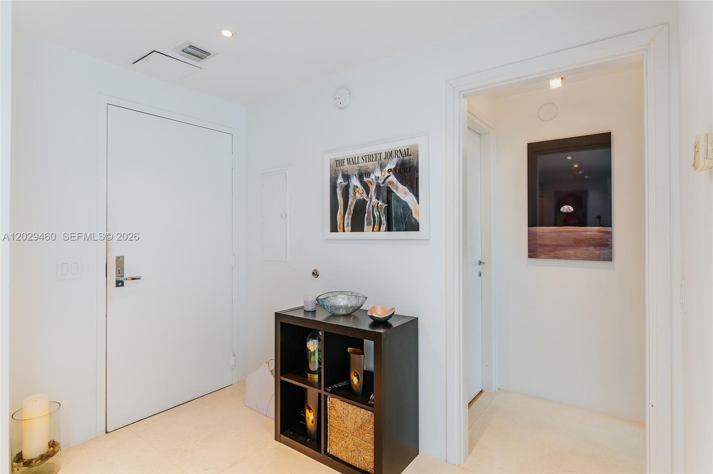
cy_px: 237
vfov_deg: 67.3
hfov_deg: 90.0
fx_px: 356
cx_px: 356
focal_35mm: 18
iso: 320
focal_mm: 18
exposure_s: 1/10
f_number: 7.1
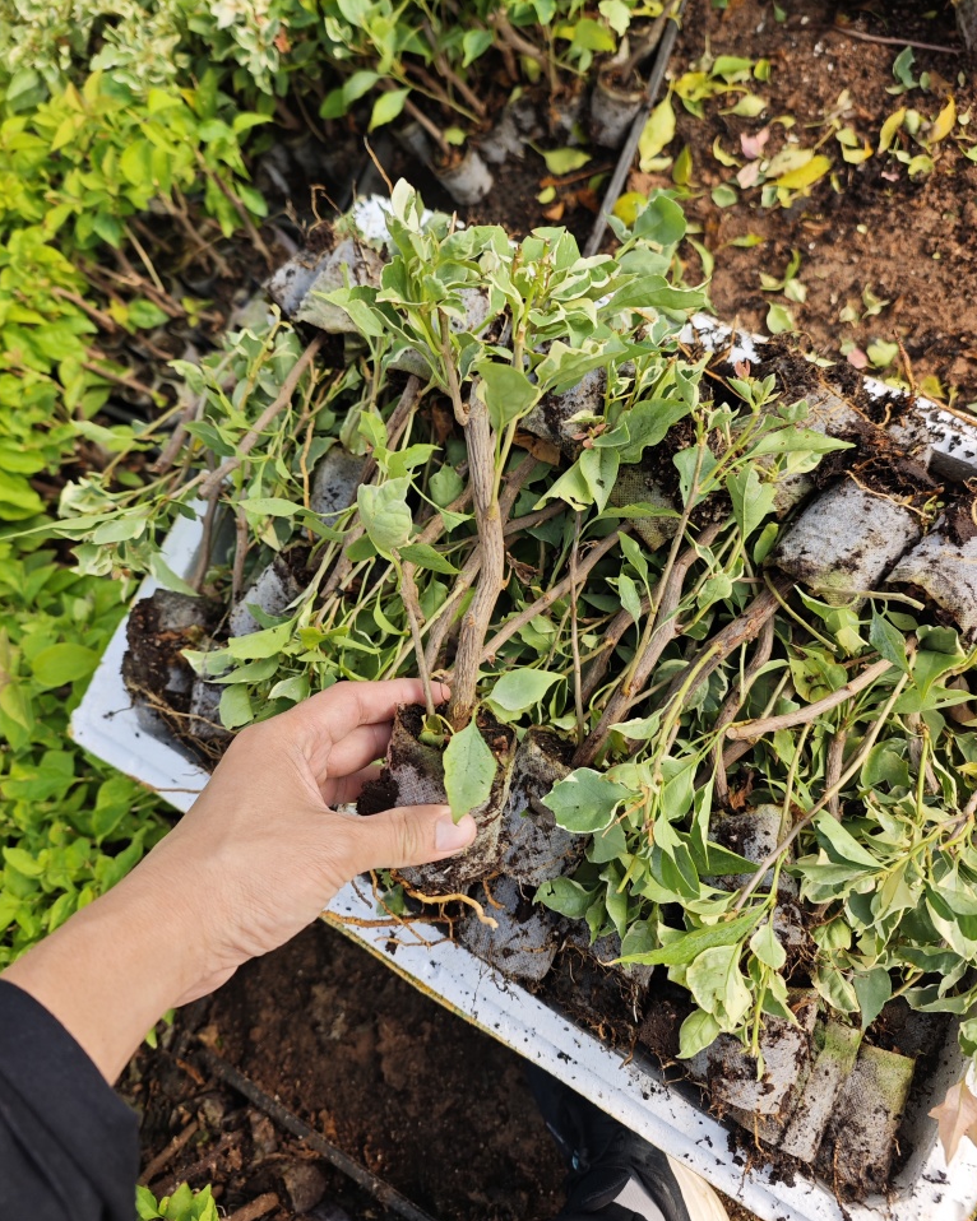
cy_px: 547
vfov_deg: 67.9
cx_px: 480
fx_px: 904
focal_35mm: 25
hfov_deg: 56.8
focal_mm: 6.55
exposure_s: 1/787
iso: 50
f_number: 1.6
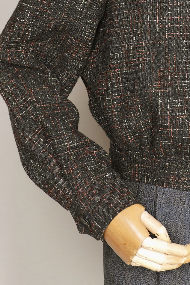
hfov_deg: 13.0
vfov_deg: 18.9
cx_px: 181
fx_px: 823
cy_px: -20
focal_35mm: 104
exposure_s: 1/8
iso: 200
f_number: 5.6
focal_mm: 32
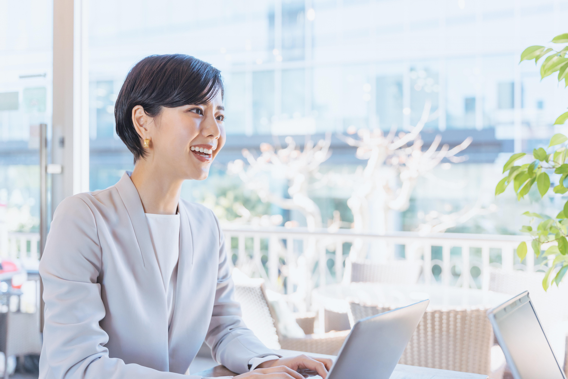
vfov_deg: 32.6
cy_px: 190
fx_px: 648
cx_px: 284
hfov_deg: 47.3
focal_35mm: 41
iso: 400
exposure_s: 1/250
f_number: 2.8
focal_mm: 41.1
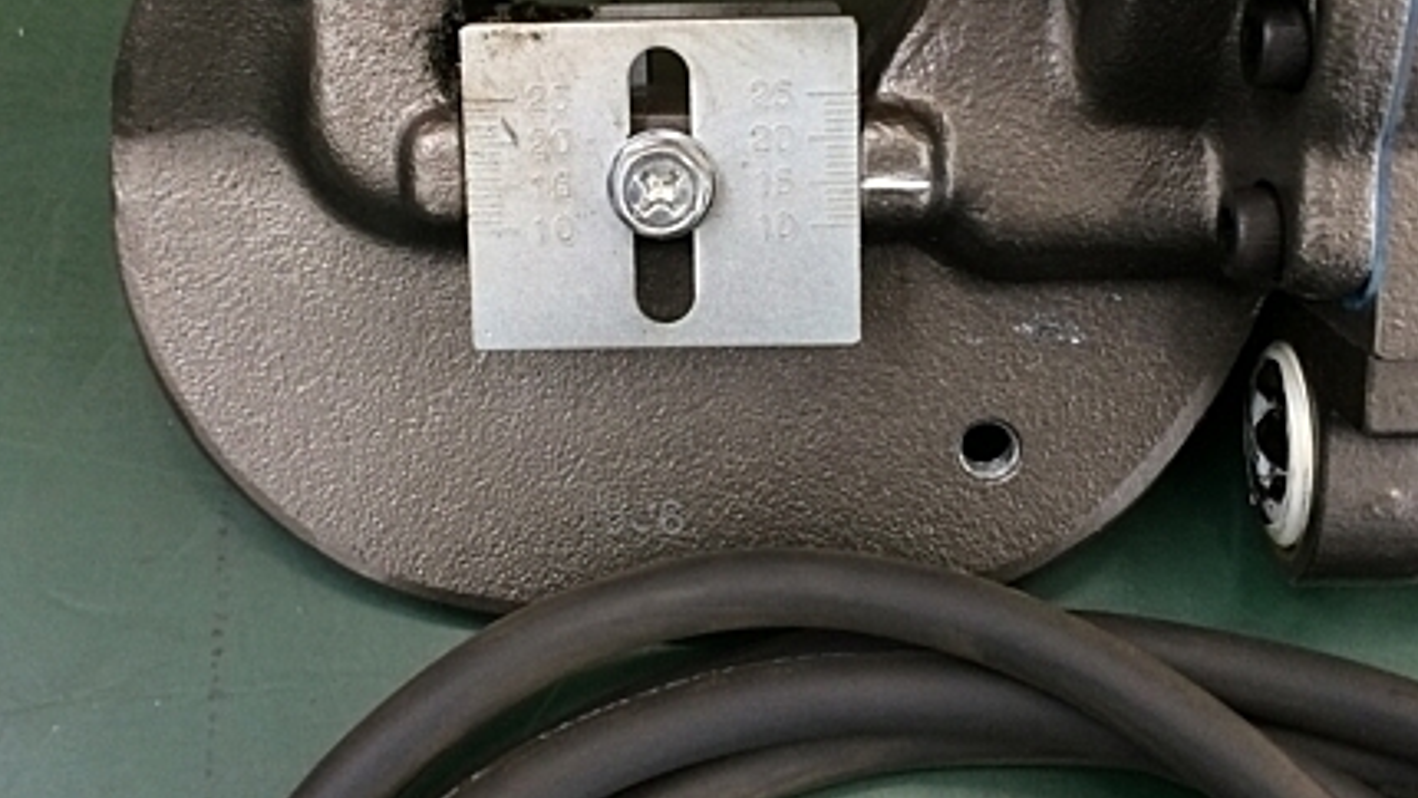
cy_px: 178
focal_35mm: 47
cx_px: 706
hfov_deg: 43.7
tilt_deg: -64.3
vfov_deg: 25.1
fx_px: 1767
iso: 100
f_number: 2.2
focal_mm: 4.15
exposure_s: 1/30
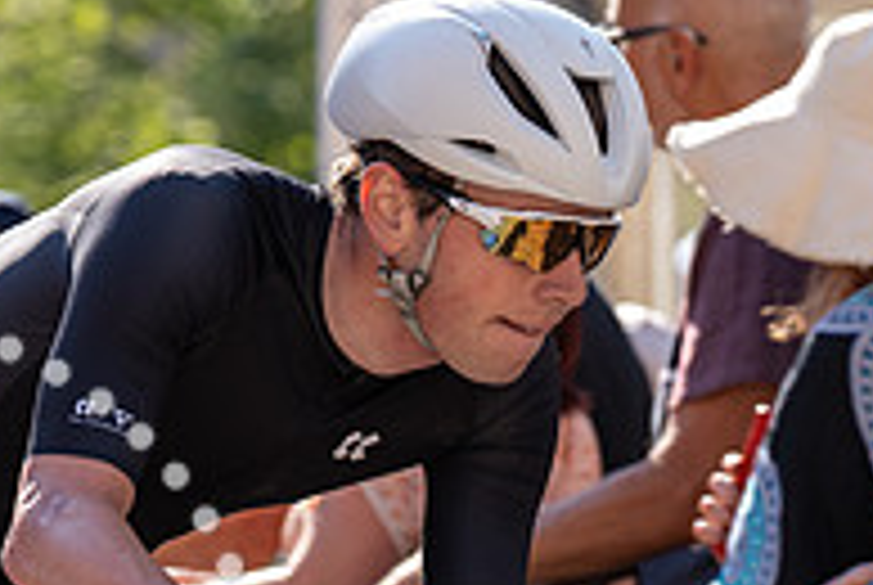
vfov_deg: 4.0
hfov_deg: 6.0
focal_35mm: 343
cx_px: 554
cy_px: 497
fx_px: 8330
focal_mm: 115
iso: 250
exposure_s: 1/1000
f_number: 3.5
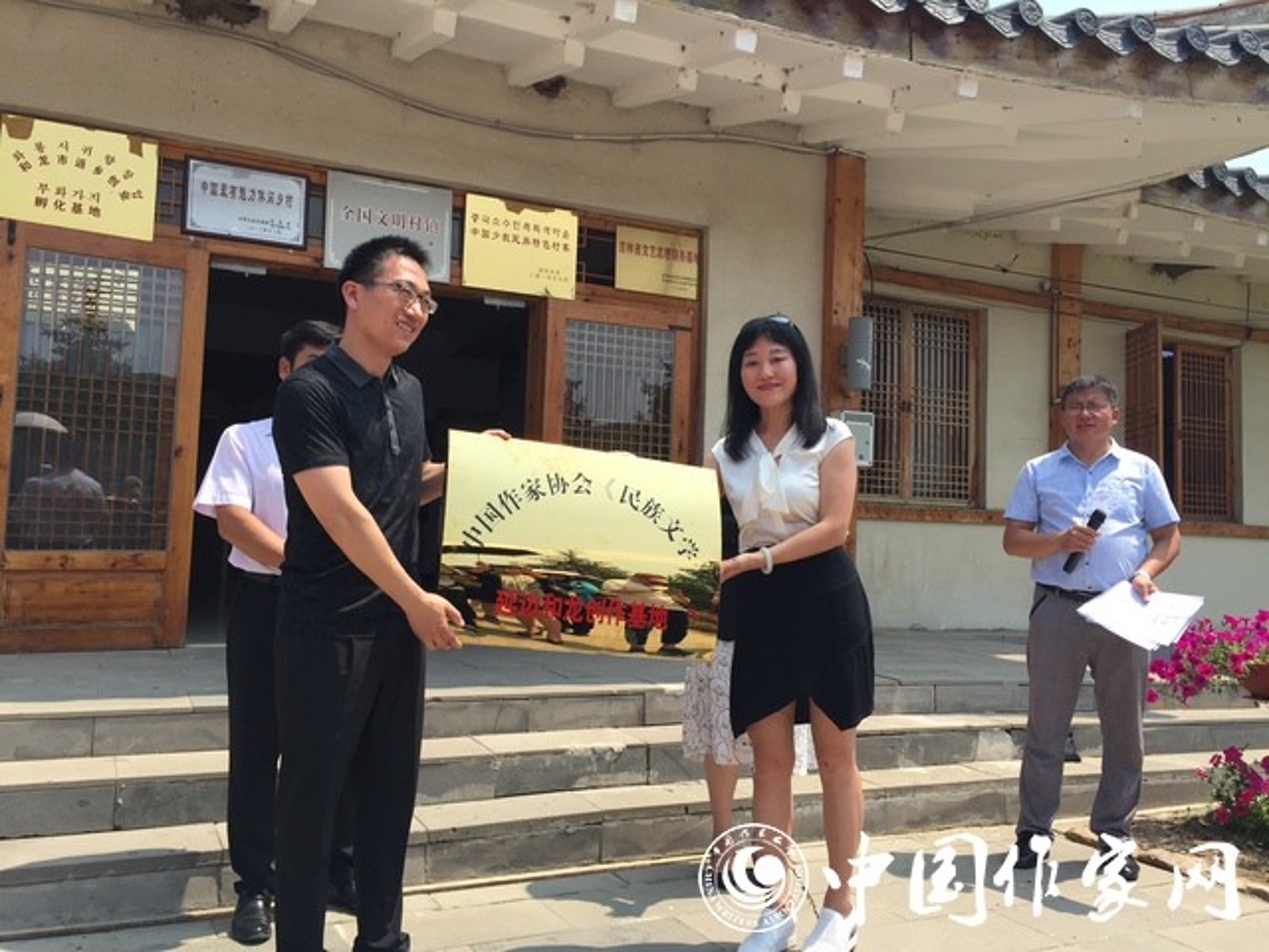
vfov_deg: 48.2
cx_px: 634
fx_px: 1063
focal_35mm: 29
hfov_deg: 61.7
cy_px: 476
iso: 32
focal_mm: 4.15
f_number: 2.2
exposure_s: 1/1319
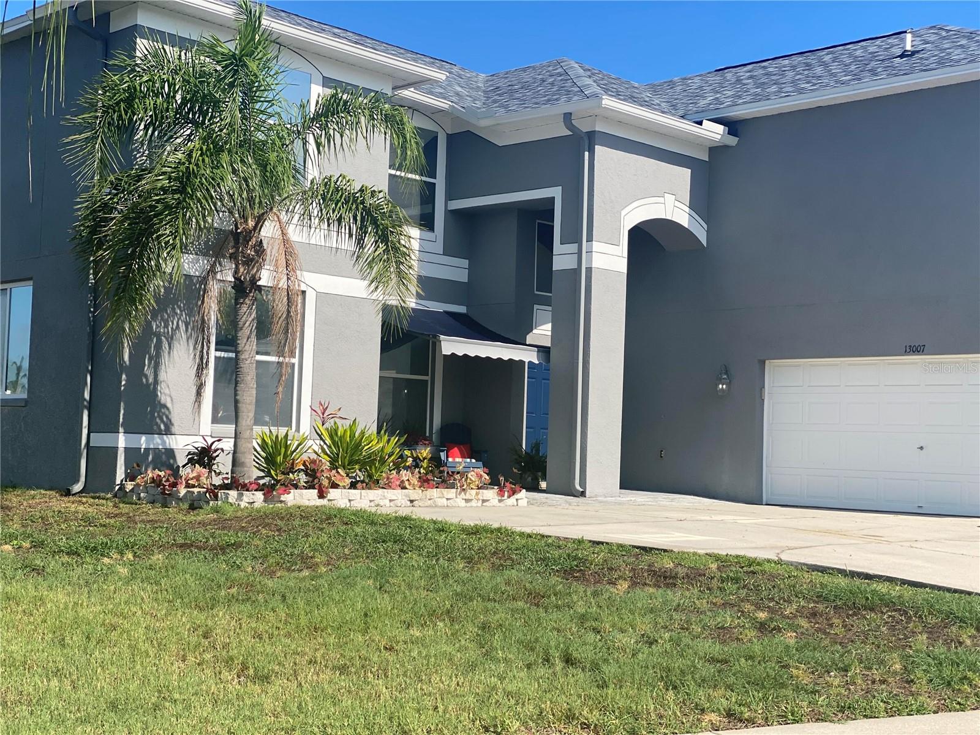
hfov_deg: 36.8
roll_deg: -2.7
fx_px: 1472
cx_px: 490
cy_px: 368
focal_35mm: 52
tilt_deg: +2.7
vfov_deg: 28.0
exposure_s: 1/1653
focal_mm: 6
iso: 20
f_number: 2
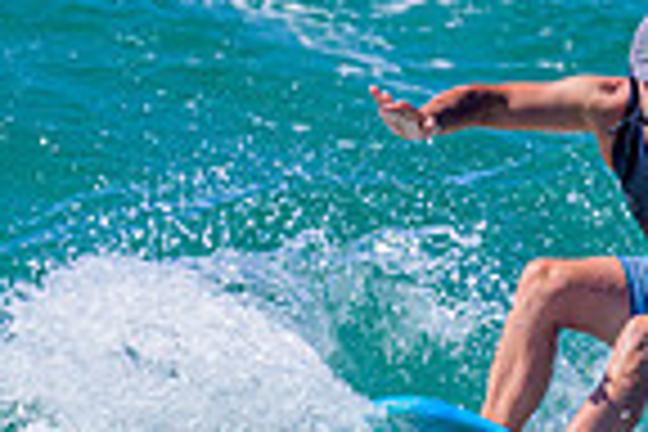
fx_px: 50882
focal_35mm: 2827
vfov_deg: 0.5
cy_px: 374
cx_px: 501
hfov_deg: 0.7
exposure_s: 1/2000
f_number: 11
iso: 1000
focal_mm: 560
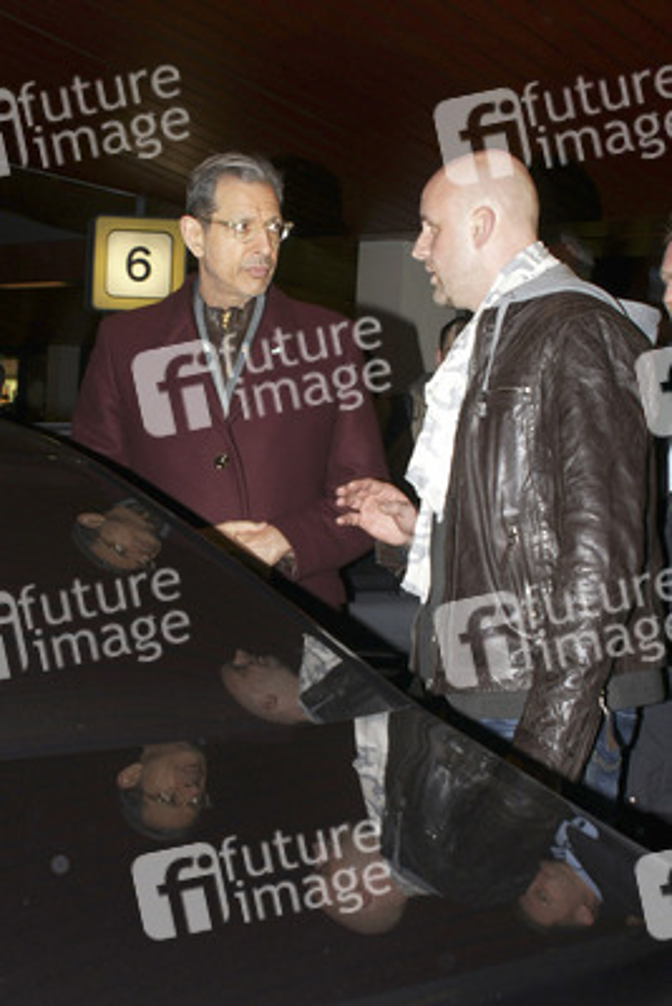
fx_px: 1007
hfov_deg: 36.9
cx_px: 336
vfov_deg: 53.1
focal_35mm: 36
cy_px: 503
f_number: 5.6
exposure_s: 1/60
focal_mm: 24
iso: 400
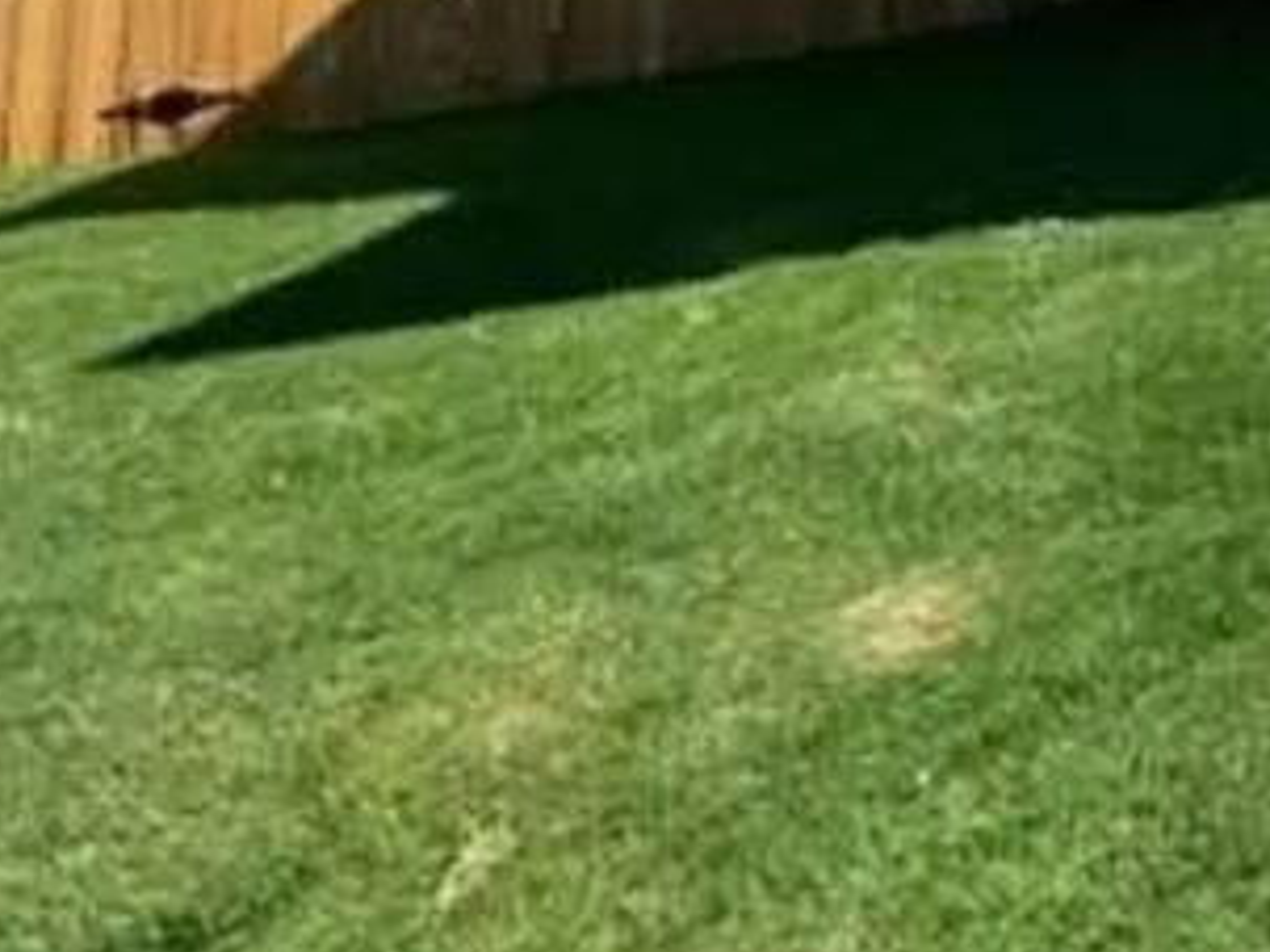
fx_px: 1614
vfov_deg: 25.7
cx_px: 2079
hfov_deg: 25.6
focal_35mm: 44
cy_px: -428
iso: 32
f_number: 1.8
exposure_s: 1/1014
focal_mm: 1.57
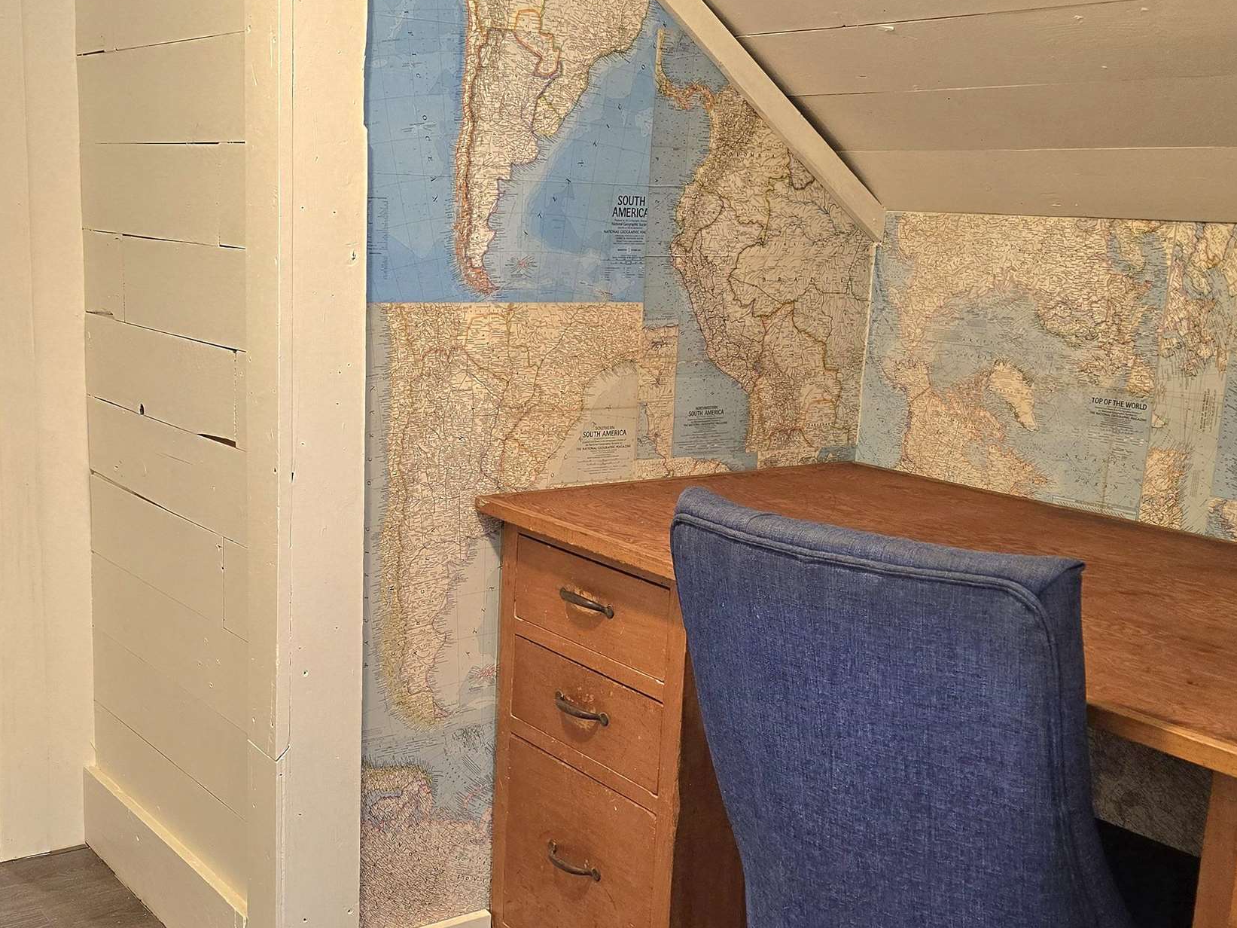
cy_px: 543
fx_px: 1536
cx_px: 504
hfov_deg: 43.7
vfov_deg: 33.5
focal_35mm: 43
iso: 200
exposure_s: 1/120
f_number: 1.7
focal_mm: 6.3
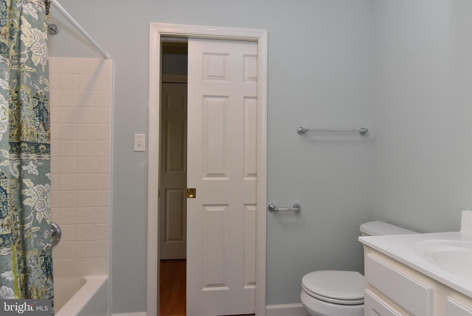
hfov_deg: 90.0
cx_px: 236
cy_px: 158
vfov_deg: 67.5
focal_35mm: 18
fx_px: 236
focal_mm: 12
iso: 800
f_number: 7.1
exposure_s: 1/60
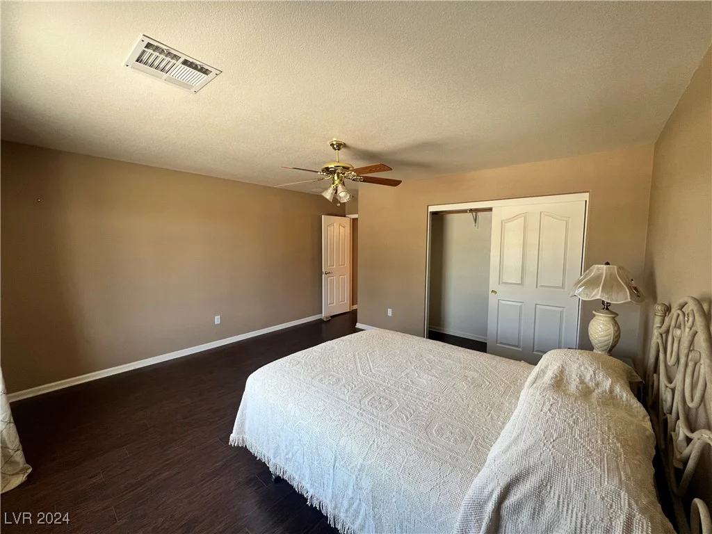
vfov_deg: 89.9
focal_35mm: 13
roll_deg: -0.4
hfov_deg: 106.2
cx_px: 356
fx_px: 267
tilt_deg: -5.5
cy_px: 267
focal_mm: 1.57
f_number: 1.8
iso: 125
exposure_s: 1/99
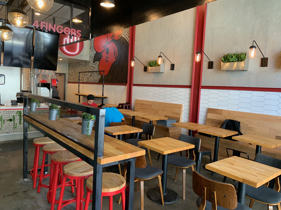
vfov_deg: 53.1
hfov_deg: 67.3
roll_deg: -2.8
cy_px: 105
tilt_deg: -2.2
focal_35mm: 26
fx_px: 211
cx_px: 140
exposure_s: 1/60
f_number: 1.8
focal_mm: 4.25
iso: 160
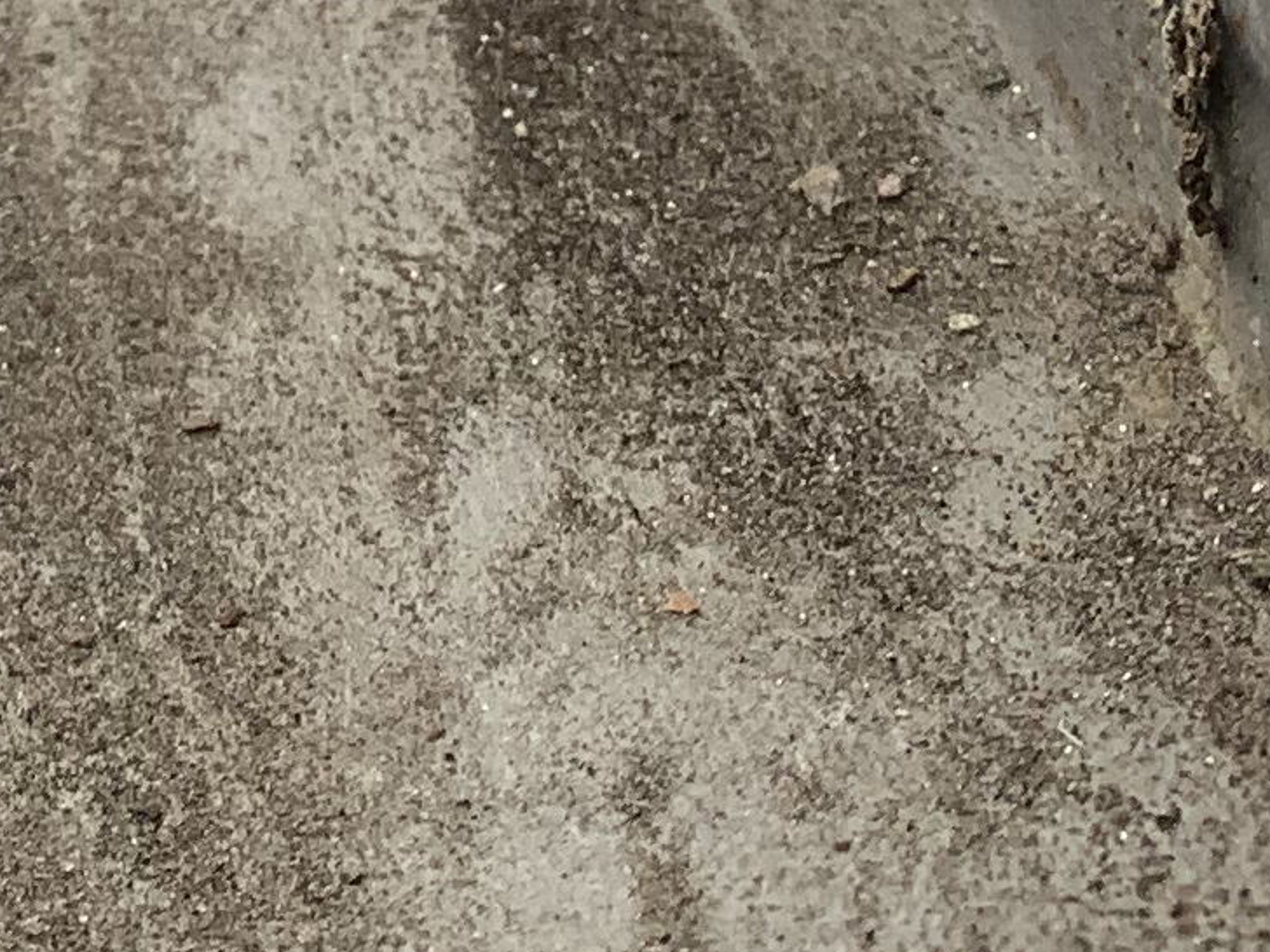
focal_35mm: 144
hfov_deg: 12.9
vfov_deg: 9.4
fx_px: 5283
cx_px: -687
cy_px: -1158
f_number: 1.8
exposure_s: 1/122
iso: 25
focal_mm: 4.25
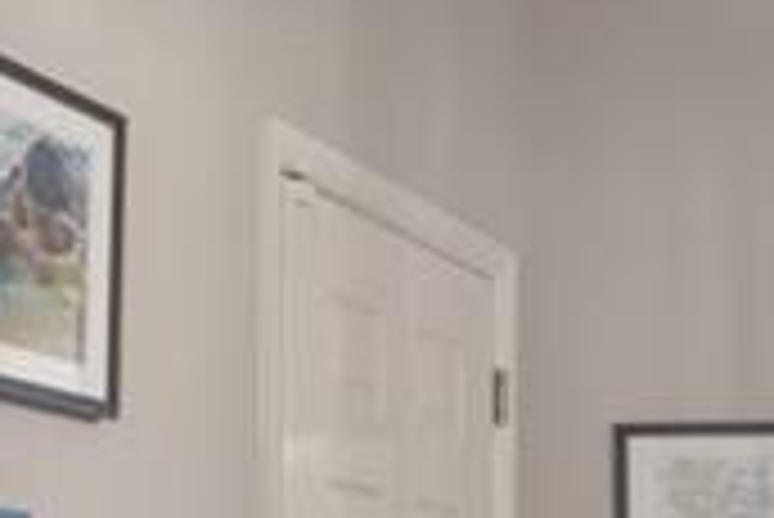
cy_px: 698
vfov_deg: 11.8
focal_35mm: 113
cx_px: 1323
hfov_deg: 15.8
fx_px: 2431
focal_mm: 19
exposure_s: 1/8
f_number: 8
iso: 500
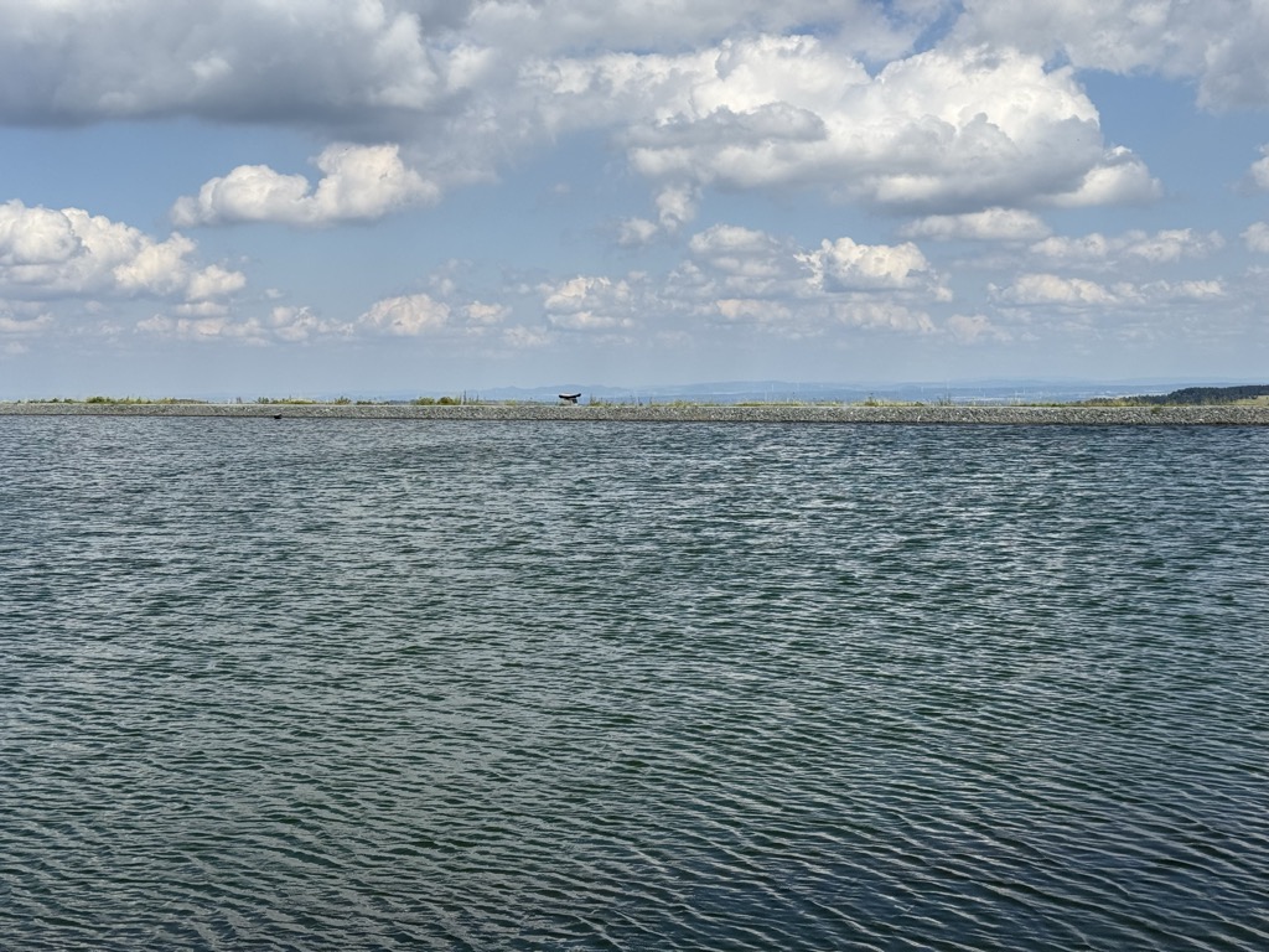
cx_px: 634
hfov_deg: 39.7
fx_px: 1760
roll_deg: +0.7
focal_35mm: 48
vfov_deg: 30.3
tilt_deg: -4.3
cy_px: 476
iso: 64
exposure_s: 1/6536
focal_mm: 6.76
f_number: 1.78
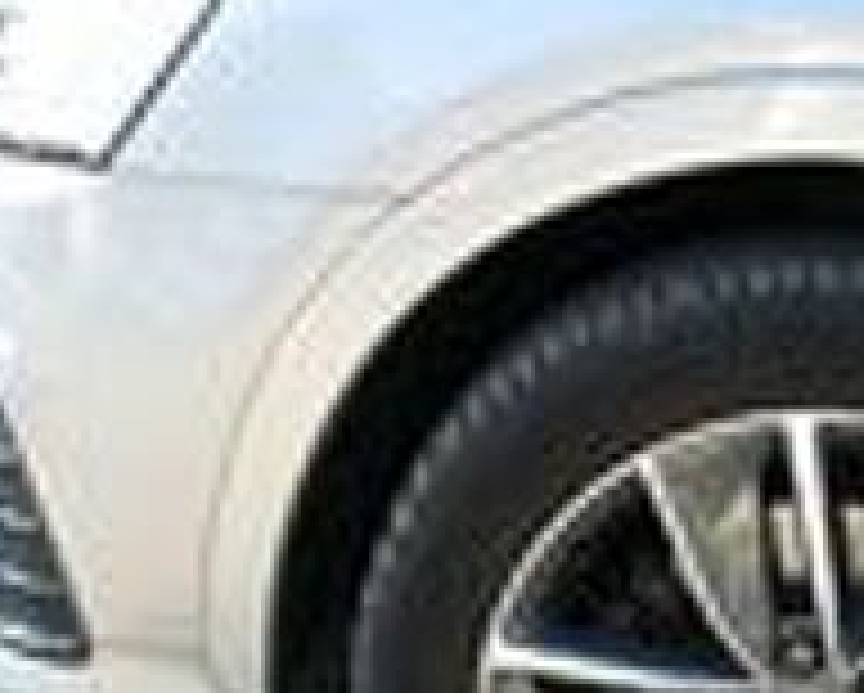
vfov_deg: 20.0
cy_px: 632
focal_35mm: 75
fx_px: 1920
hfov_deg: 24.7
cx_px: 760
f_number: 3
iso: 125
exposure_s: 1/200
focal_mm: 11.6
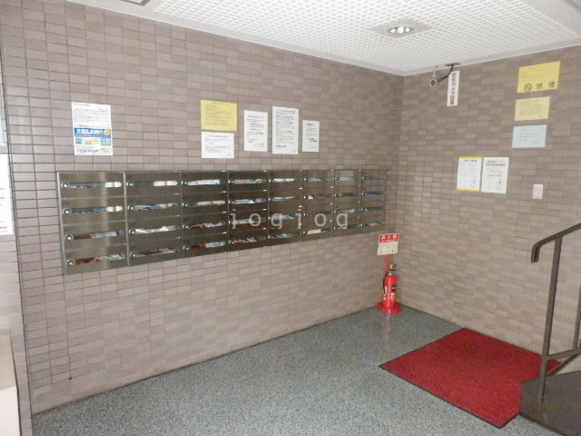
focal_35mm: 24
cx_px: 290
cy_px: 218
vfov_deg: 56.8
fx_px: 403
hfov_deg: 71.6
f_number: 7.9
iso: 3200
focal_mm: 4.2
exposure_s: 1/30
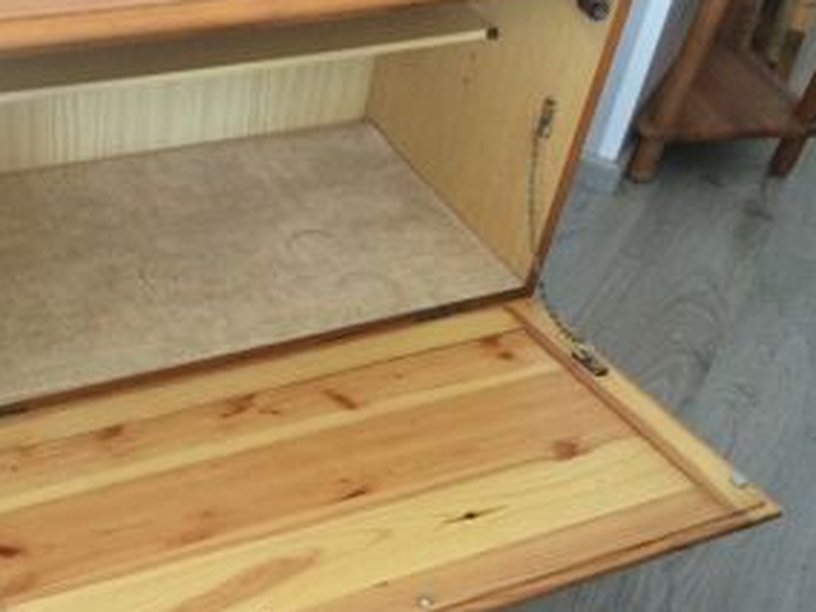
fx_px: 1273
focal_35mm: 54
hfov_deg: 34.9
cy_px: 309
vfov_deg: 27.0
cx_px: 227
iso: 125
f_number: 2.4
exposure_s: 1/25
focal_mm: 3.3
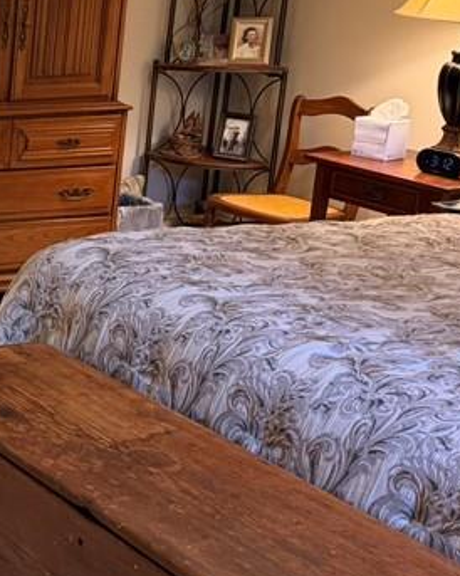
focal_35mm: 70
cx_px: -349
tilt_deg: -14.0
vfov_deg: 27.0
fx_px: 1192
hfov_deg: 17.8
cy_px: 196
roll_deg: -0.3
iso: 250
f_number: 1.78
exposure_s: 1/60
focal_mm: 6.76
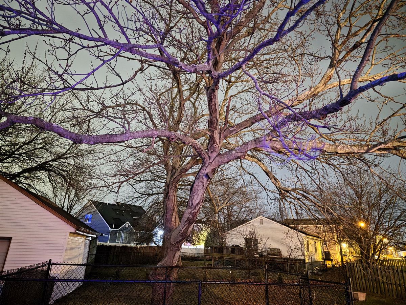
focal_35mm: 23
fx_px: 270
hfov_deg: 73.9
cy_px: 152
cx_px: 203
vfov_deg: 58.9
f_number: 1.7
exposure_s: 1/2
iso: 3200
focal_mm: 6.3
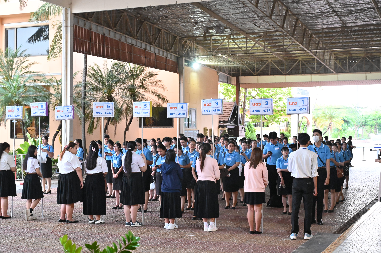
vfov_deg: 24.6
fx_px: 582
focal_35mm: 55
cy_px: 126
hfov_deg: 36.3
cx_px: 190
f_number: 5.6
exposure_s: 1/80
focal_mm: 55
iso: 8000
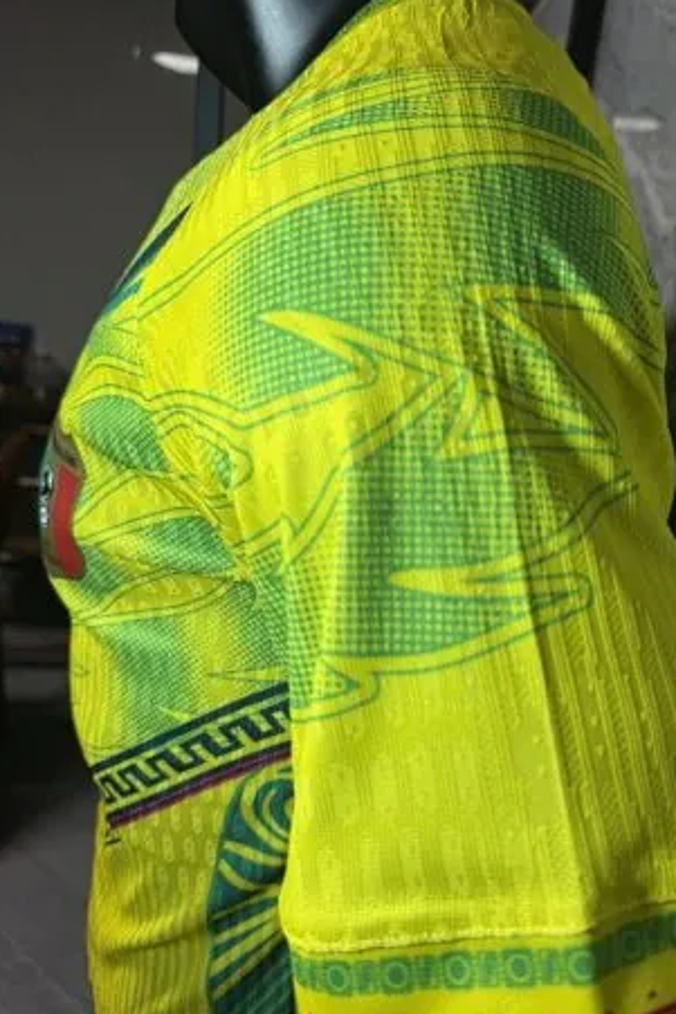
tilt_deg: -19.3
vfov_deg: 65.5
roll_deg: -7.7
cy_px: 513
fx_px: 789
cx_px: 420
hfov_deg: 46.0
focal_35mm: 28
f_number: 1.78
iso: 50
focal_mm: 6.76
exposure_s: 1/100
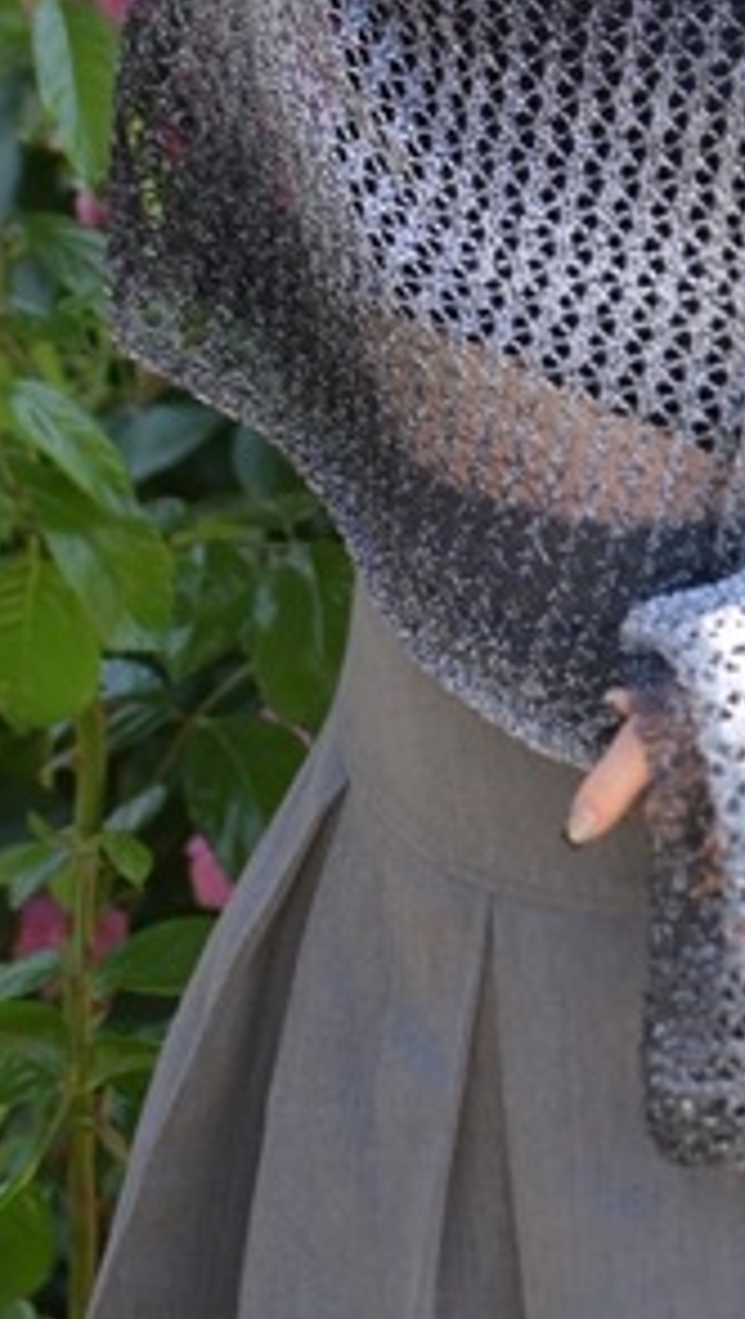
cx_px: 631
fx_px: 6724
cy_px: -381
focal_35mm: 192
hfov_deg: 6.3
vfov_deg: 10.9
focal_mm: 50
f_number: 2.8
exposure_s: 1/100
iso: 500
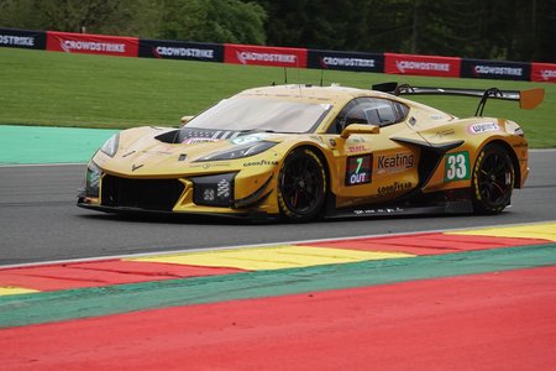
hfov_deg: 10.3
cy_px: 186
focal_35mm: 200
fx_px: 3089
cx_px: 278
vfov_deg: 6.9
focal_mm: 73.24
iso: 160
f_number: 4
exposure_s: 1/800
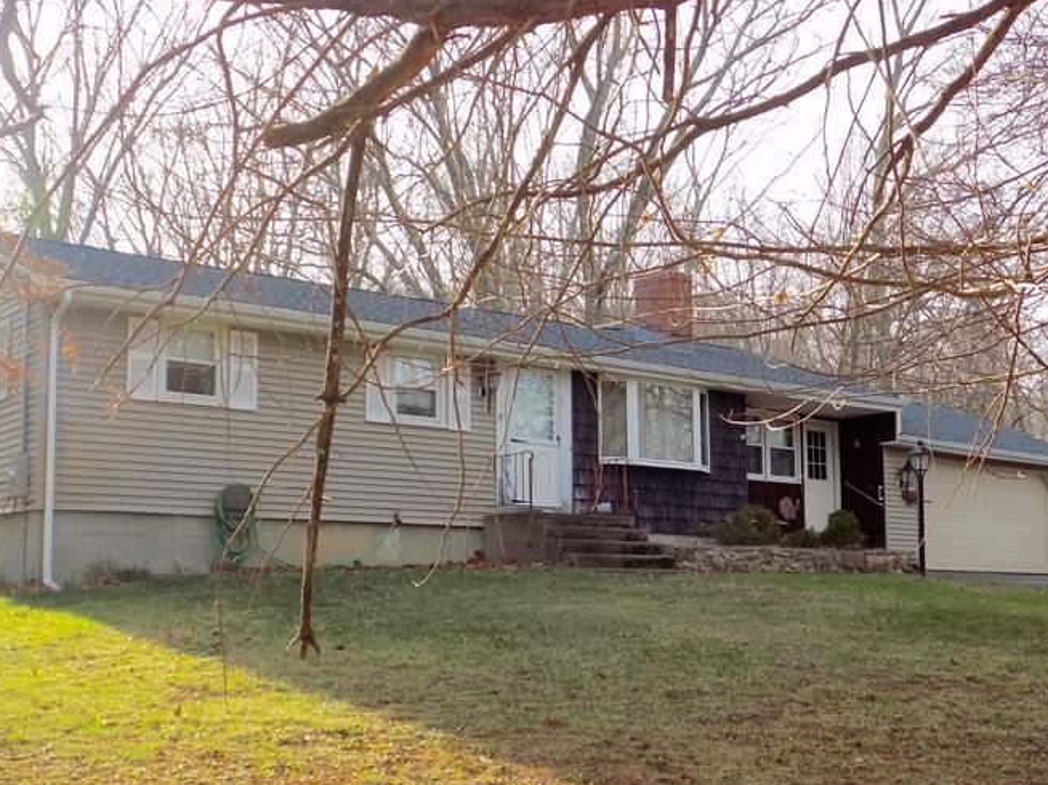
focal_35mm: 47
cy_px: 471
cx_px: 595
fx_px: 1422
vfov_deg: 30.8
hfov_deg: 40.4
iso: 80
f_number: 3.3
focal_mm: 5.3
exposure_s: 1/250
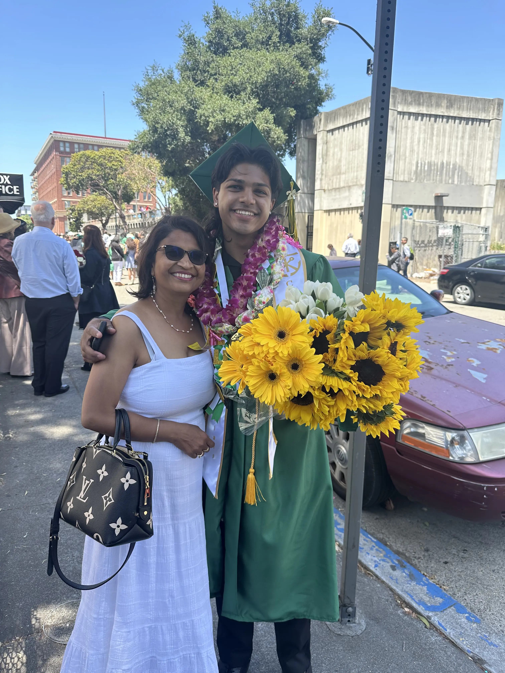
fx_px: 467
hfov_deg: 56.8
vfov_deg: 71.6
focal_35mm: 24
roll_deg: -1.2
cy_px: 336
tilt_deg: -9.3
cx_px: 252
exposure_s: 1/745
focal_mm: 6.86
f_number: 1.78
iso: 80
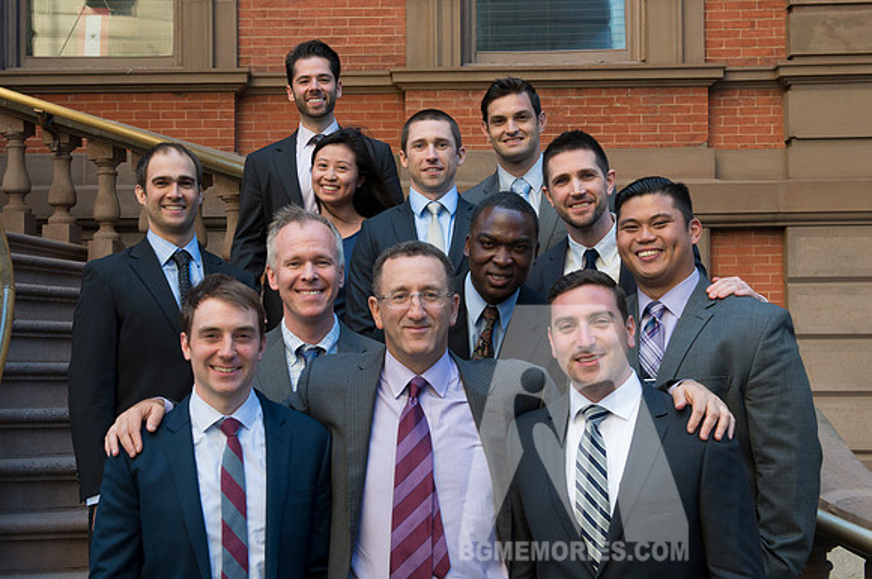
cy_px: 313
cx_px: 386
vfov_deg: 22.1
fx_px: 1483
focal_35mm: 61
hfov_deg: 32.7
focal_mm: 44
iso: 800
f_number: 8
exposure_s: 1/100
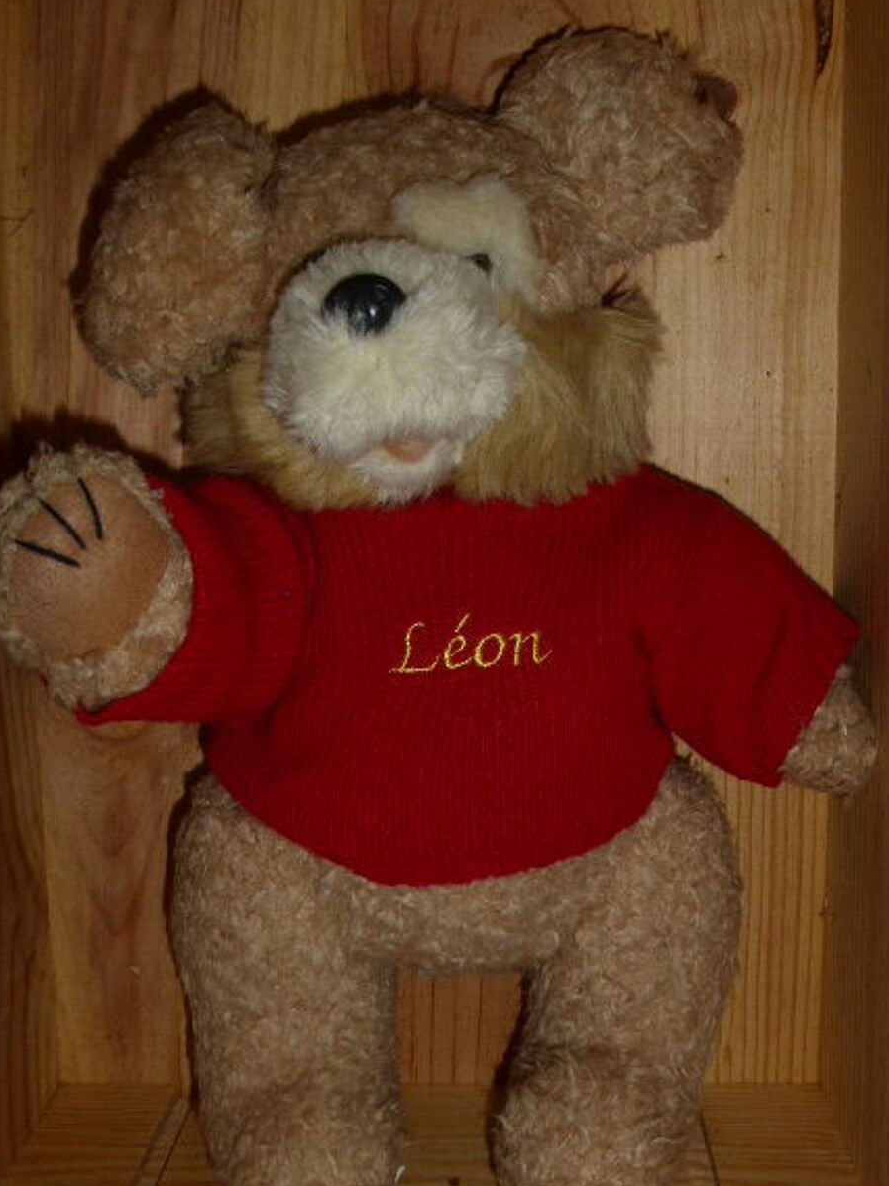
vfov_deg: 47.8
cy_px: 619
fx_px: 1335
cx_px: 455
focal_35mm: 39
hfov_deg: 36.8
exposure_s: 1/60
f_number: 3.7
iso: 100
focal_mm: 6.1
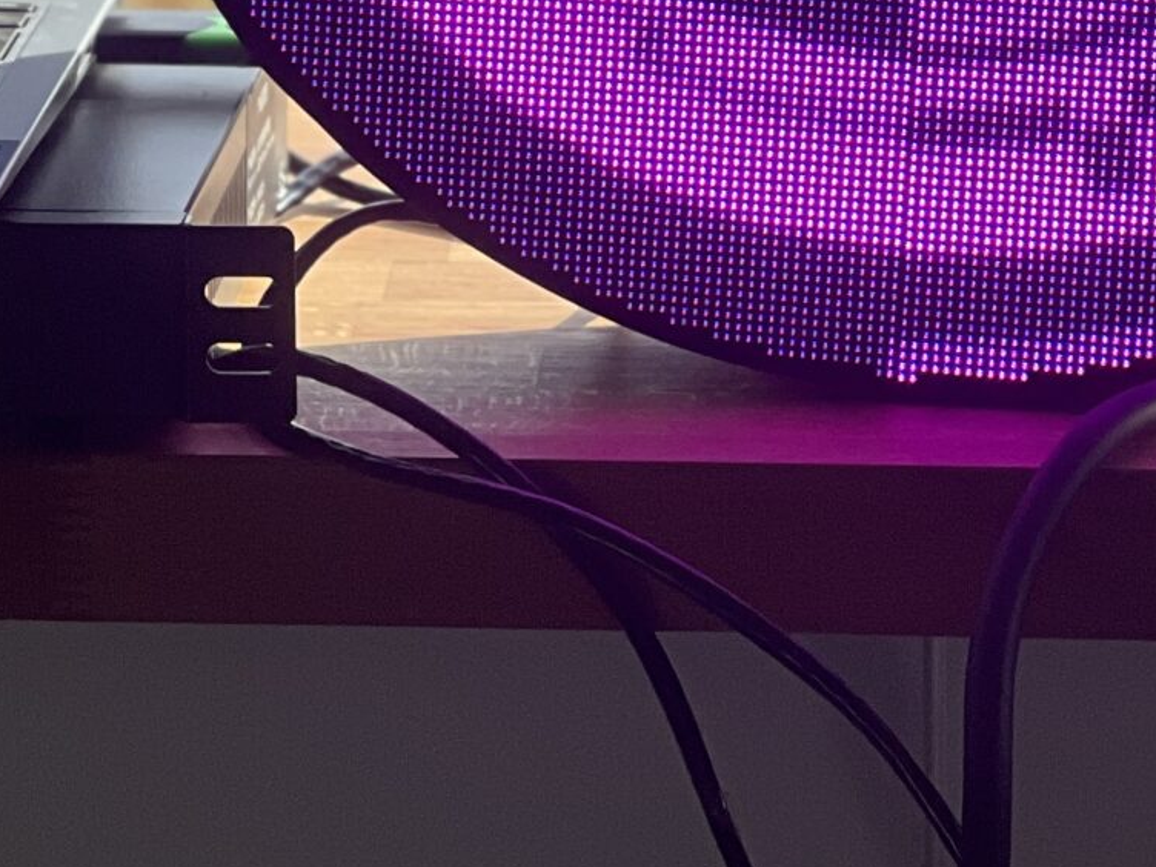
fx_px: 8749
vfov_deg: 5.6
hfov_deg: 7.6
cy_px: -452
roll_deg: +0.7
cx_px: 286
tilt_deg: -7.5
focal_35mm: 262
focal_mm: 9
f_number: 2.8
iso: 160
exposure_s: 1/120
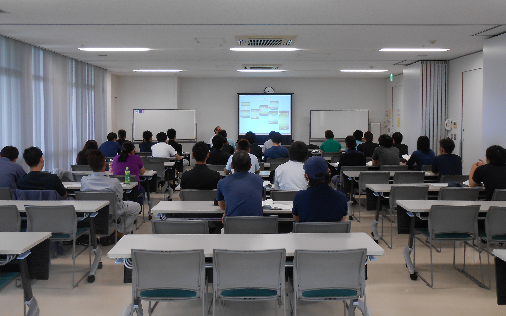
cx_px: 252
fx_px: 441
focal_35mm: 32
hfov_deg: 59.7
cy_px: 131
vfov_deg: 39.3
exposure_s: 1/30
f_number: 3.8
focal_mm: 5.3
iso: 125
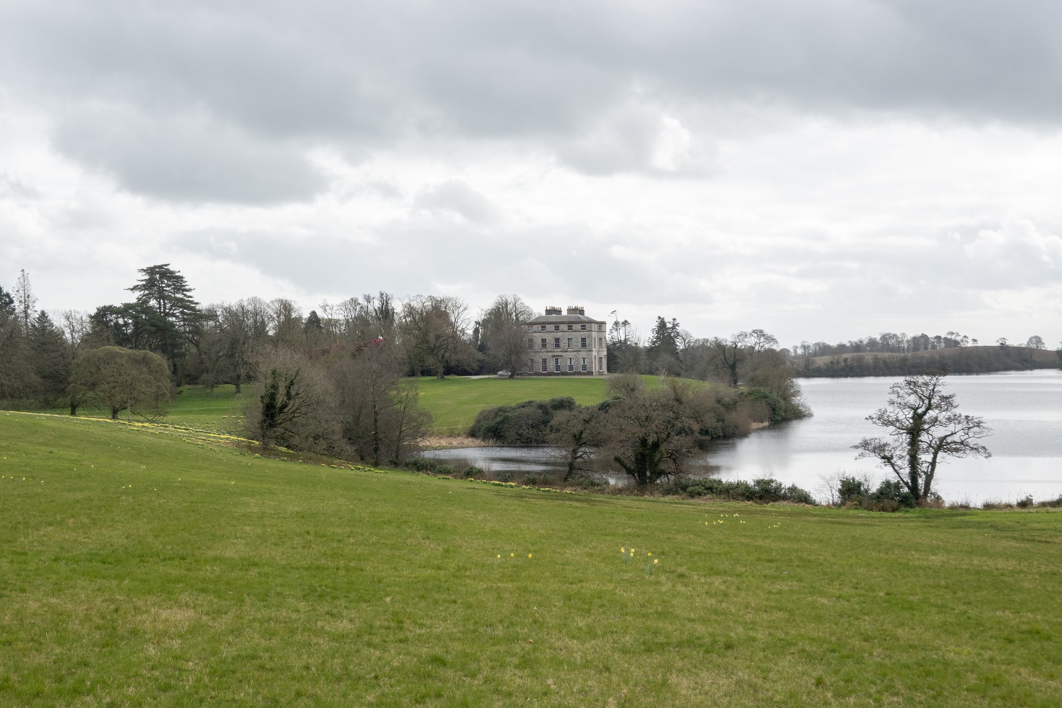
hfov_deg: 41.9
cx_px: 531
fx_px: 1386
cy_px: 354
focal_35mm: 47
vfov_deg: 28.6
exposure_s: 1/400
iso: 100
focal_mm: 17.53
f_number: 5.6
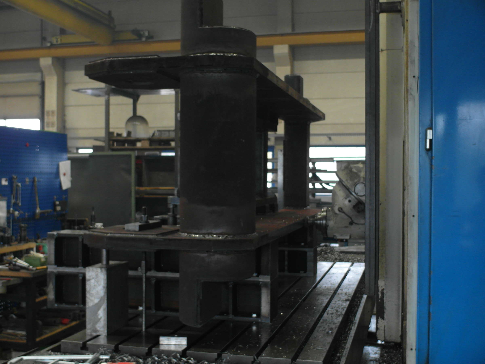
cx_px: 242
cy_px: 182
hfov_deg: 42.1
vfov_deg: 32.2
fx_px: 630
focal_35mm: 45
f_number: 2.4
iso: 400
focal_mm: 9.8
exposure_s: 1/45
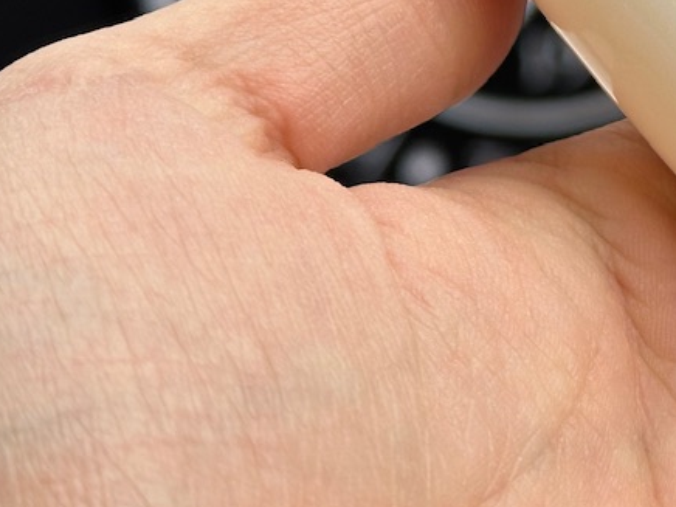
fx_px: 2754
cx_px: 847
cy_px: -177
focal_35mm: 141
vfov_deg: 10.3
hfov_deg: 13.5
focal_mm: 6.86
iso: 64
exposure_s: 1/279
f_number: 1.78
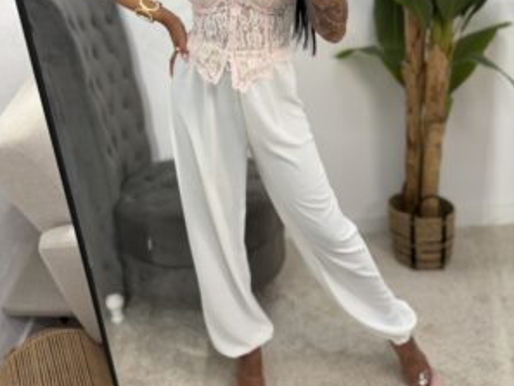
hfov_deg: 52.6
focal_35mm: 35
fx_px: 520
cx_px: 256
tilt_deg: -34.7
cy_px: 74
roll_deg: +6.6
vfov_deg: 39.1
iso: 80
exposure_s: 1/100
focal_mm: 5.96
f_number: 1.6
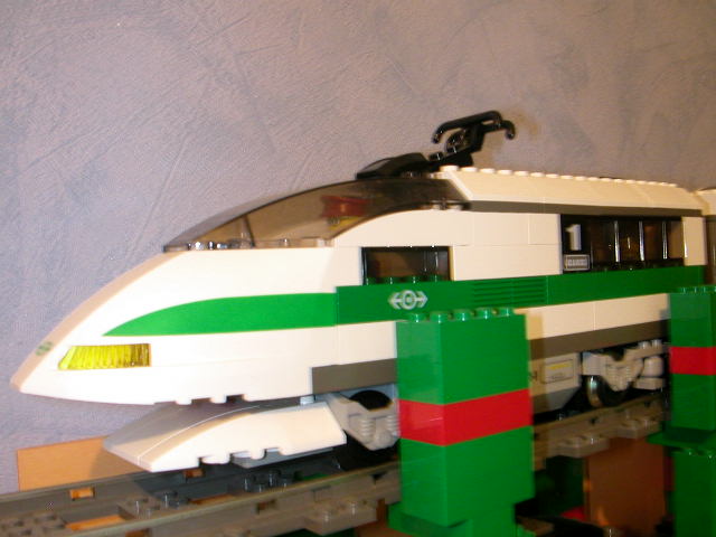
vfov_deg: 38.7
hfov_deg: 50.1
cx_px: 358
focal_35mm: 37
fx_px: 765
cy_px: 268
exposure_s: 1/1.7
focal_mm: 5.6
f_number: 4.5
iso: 200
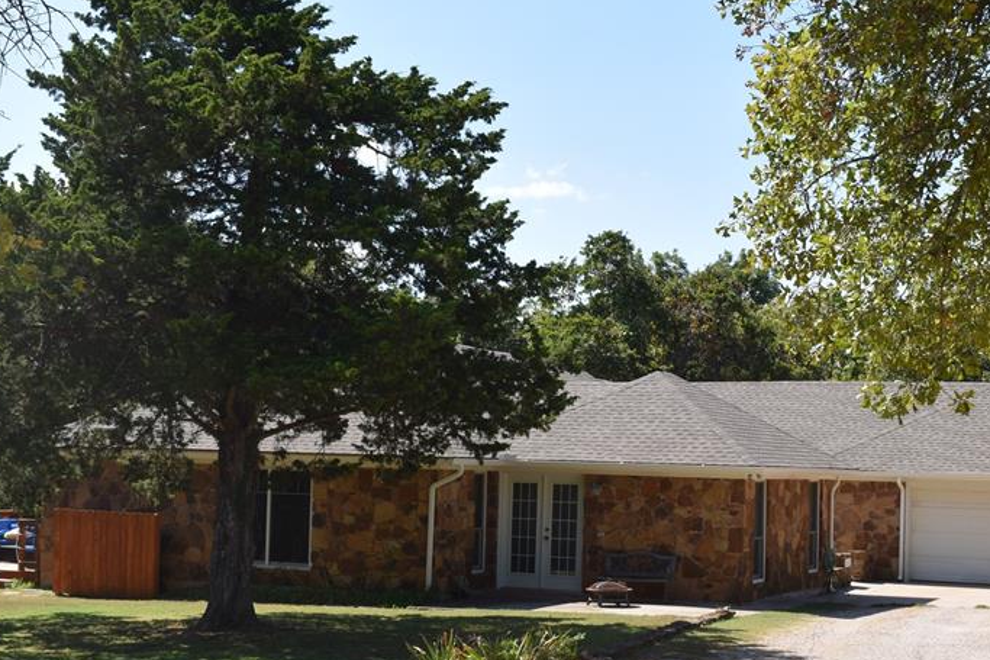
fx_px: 1732
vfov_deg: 21.5
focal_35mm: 63
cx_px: 581
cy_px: 397
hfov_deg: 31.8
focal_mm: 28
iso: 100
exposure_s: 1/200
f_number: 8
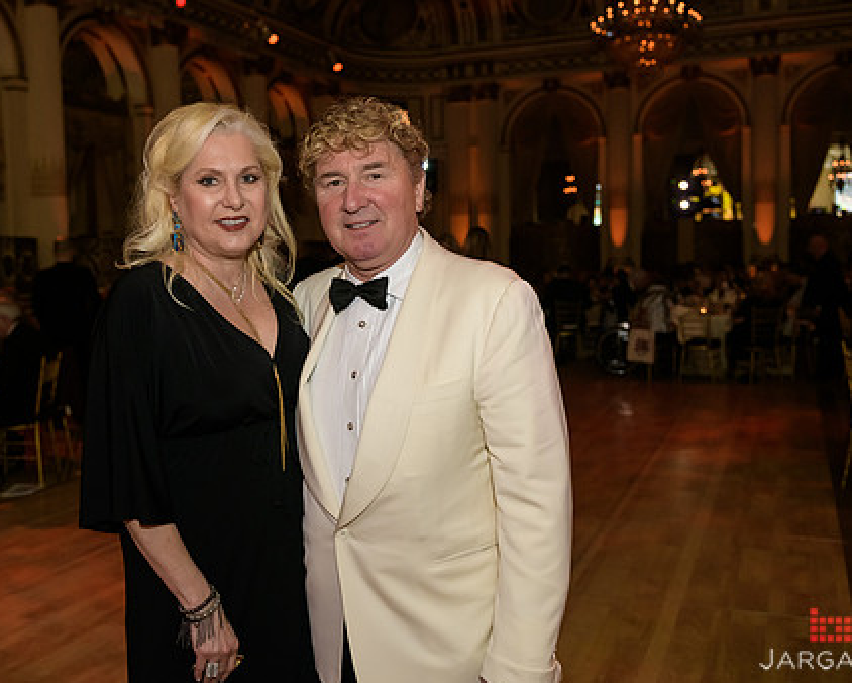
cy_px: 322
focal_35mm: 40
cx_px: 367
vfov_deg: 37.4
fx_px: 1009
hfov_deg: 45.7
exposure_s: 1/125
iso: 1600
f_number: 3.2
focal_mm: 31
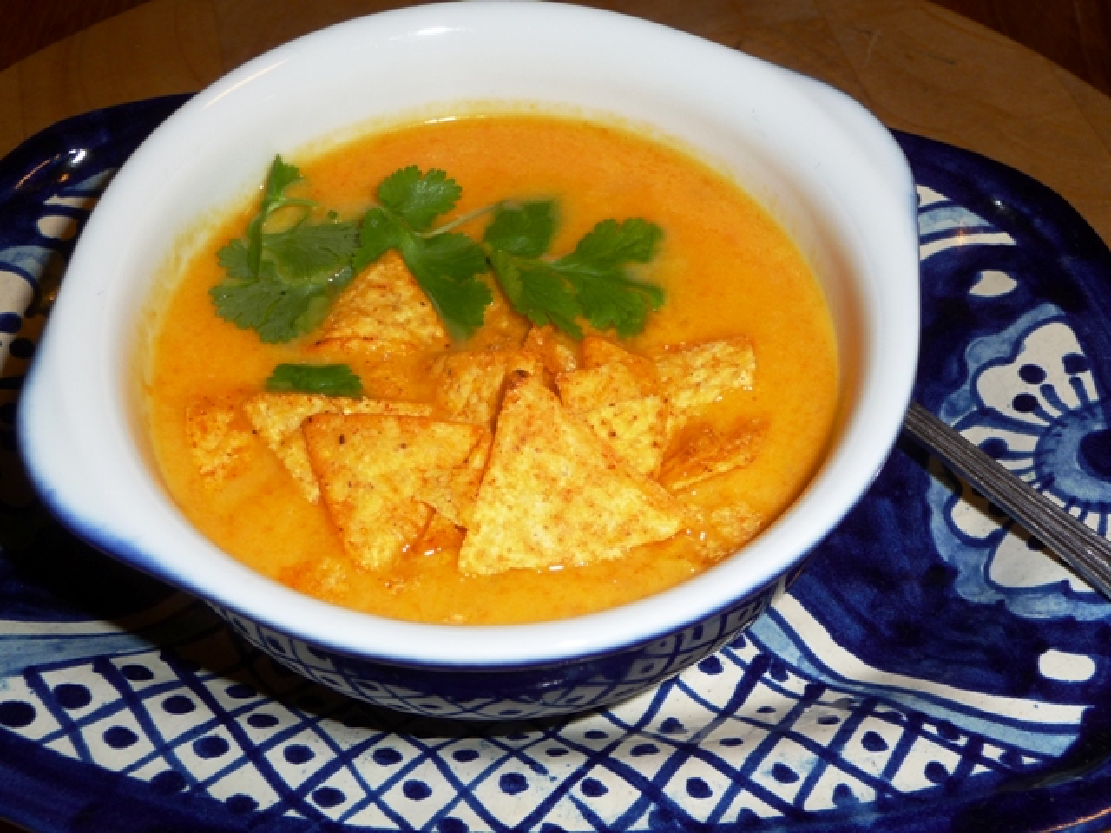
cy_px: 416
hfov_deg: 39.7
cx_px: 556
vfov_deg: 30.3
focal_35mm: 48
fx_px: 1541
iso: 100
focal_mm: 8
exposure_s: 1/30
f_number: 4.2
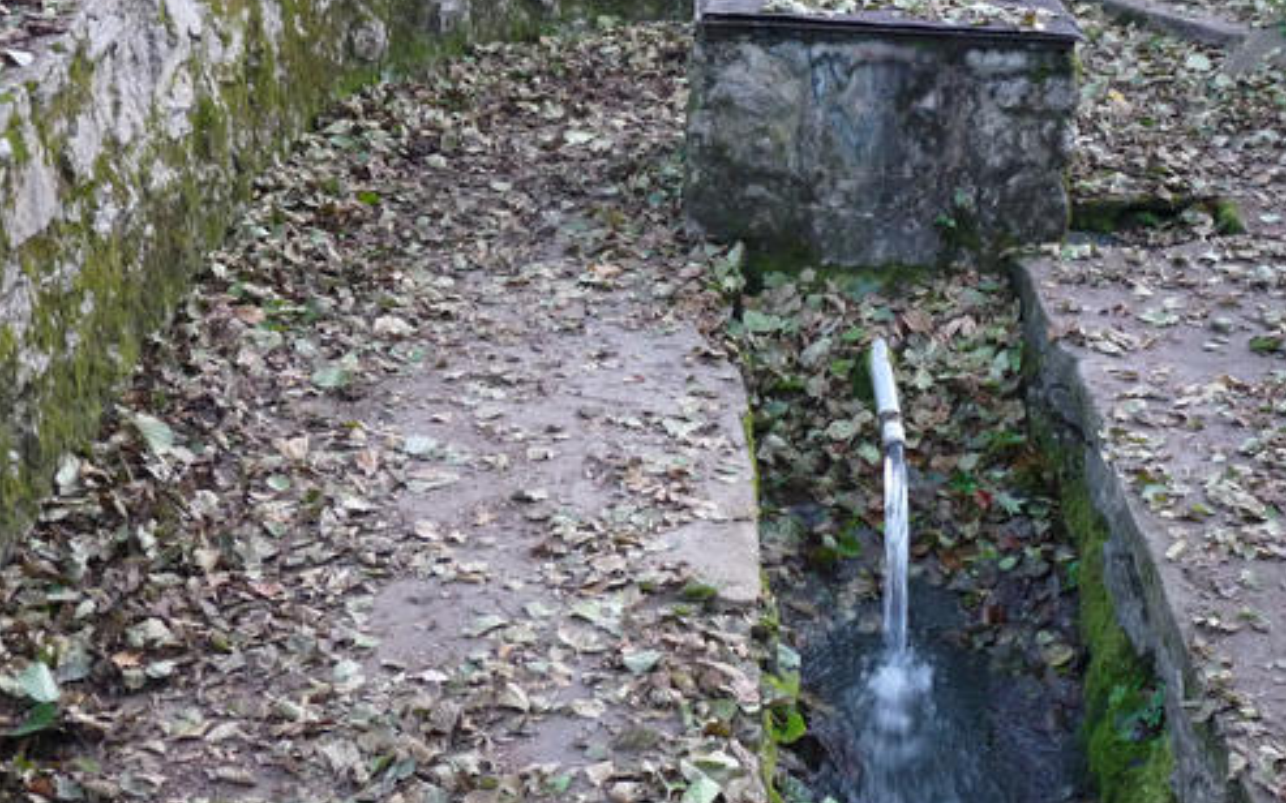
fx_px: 2313
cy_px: 334
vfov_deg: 19.7
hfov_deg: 31.0
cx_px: 749
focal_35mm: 66
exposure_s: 1/30
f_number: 3.2
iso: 320
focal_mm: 8.5
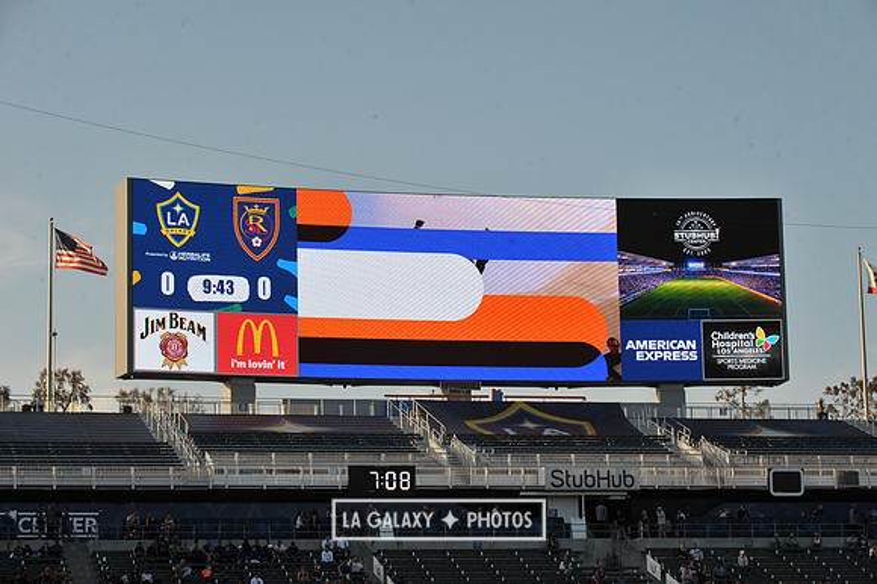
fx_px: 2483
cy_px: 292
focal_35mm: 102
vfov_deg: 13.4
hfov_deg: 20.0
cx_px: 438
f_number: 11
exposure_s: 1/500
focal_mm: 102
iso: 400
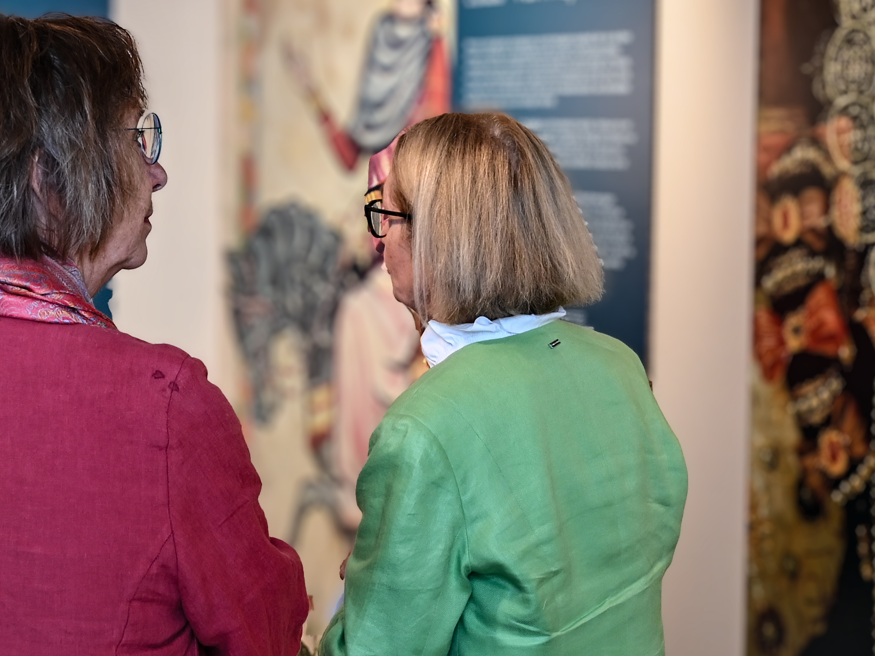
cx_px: 336
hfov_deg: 20.7
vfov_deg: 15.6
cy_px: 286
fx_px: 2388
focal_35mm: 94
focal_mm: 32.5
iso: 800
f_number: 5
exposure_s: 1/50
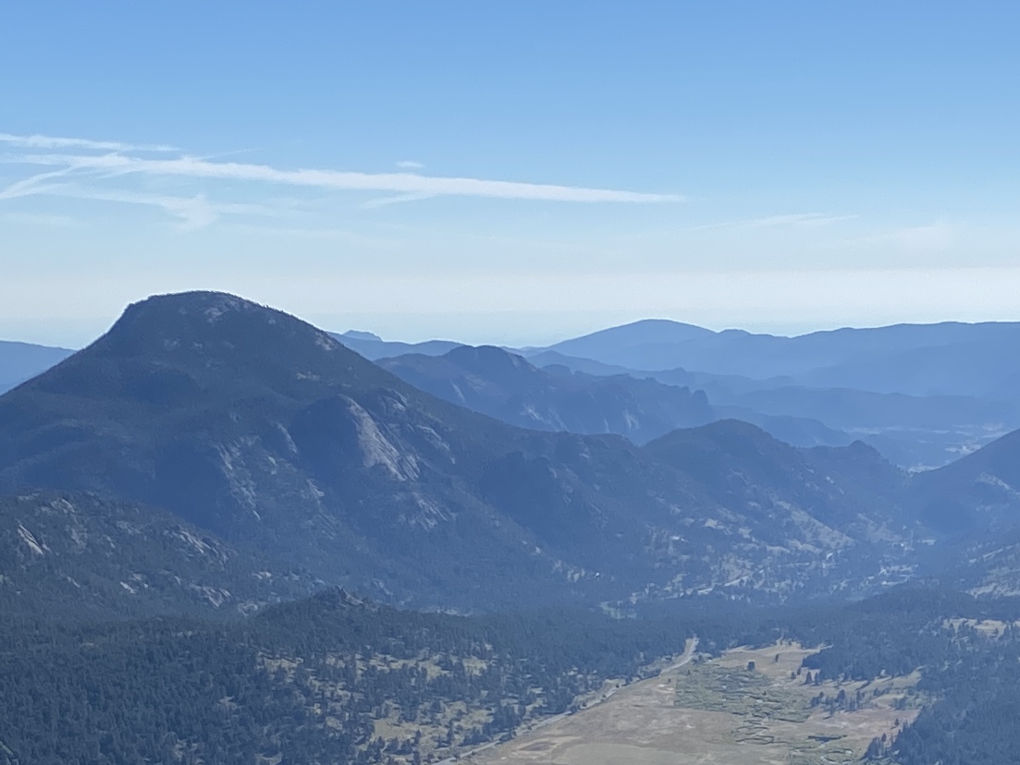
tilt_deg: -7.7
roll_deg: +0.1
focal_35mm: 95
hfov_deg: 20.3
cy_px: 533
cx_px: 880
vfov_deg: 15.5
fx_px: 2800
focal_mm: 4.25
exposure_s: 1/4608
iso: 32
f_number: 1.8
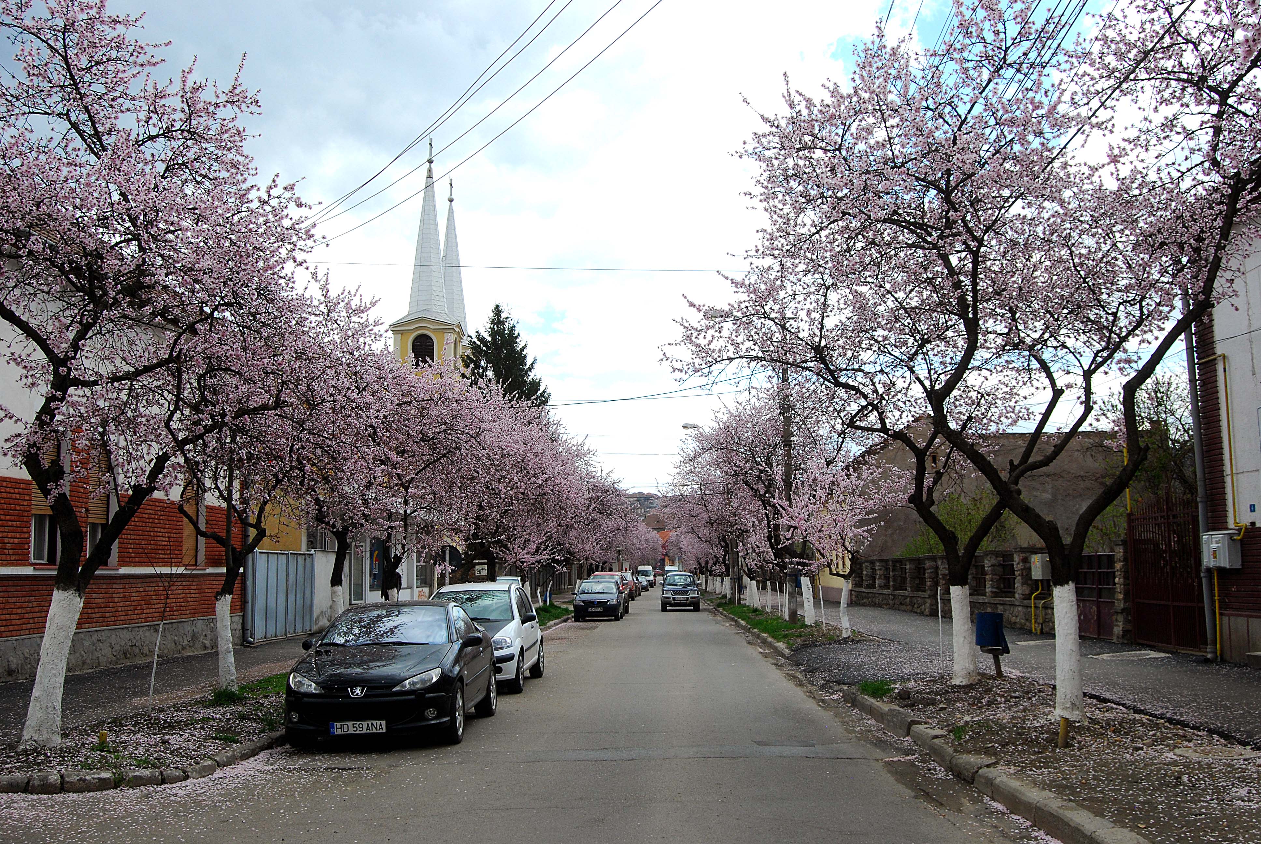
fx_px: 1210
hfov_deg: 55.0
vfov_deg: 38.5
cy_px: 422
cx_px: 630
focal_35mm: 34
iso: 400
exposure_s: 1/250
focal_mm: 23
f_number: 8
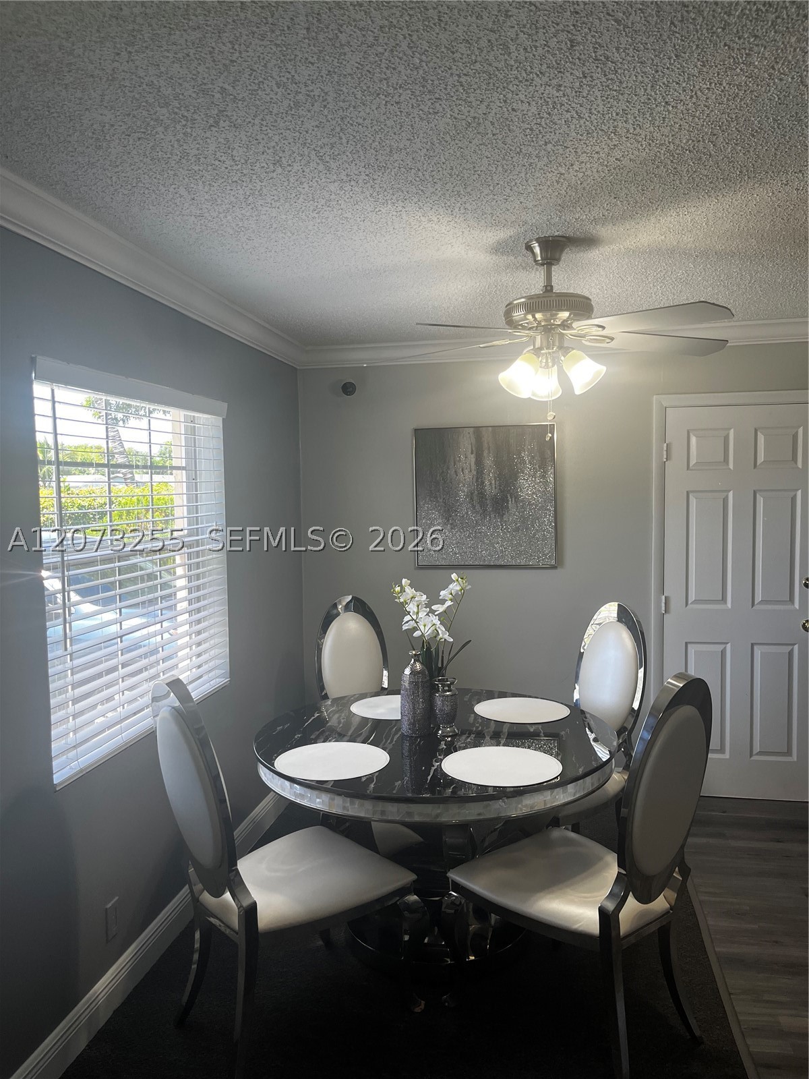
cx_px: 404
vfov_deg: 67.3
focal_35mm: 26
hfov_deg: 53.1
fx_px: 810
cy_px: 540
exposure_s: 1/121
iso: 80
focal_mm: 5.1
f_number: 1.6
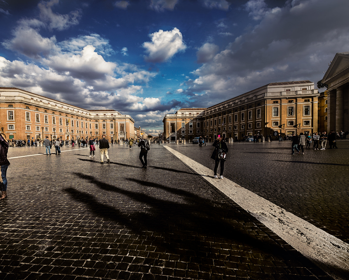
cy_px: 148
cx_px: 155
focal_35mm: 18
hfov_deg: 86.0
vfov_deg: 73.8
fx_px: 186
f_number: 11
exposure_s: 1/400
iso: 200
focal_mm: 15
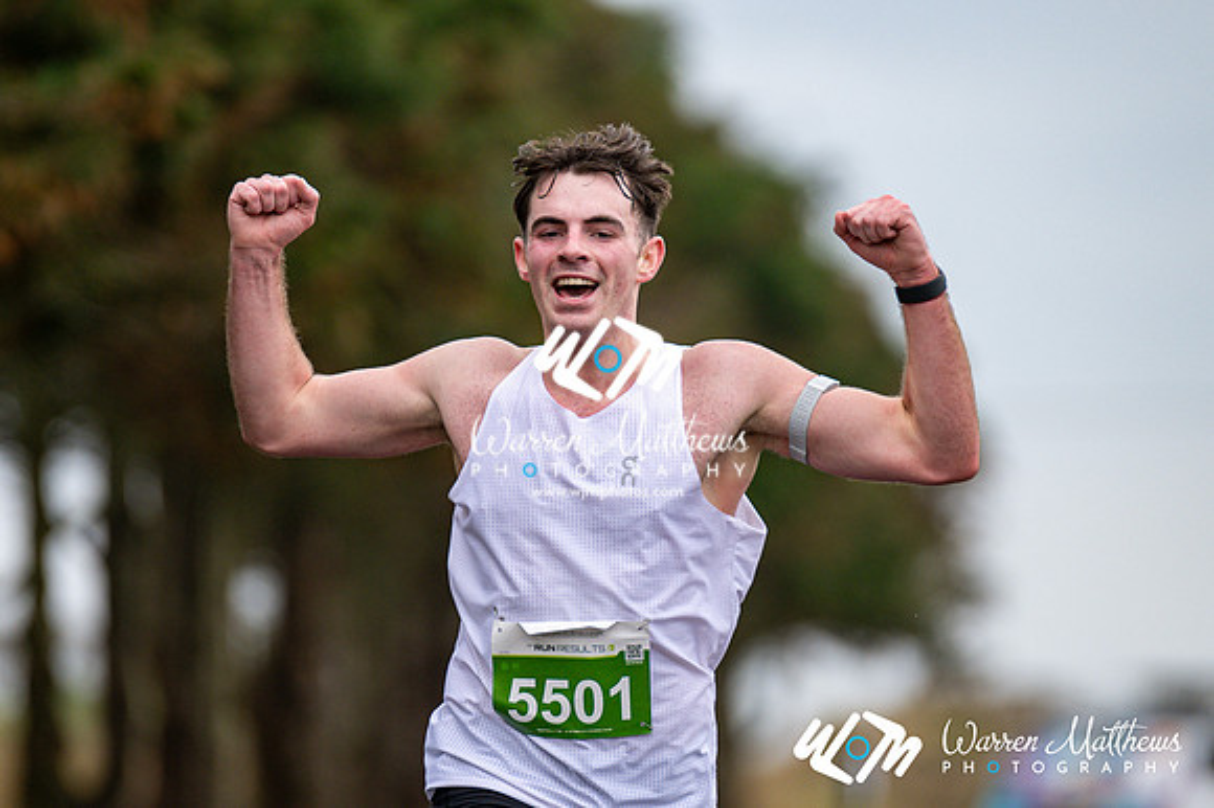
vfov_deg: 3.1
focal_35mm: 450
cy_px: 404
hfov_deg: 4.6
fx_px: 15166
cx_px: 607
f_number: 2.8
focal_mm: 300
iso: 450
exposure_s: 1/1600
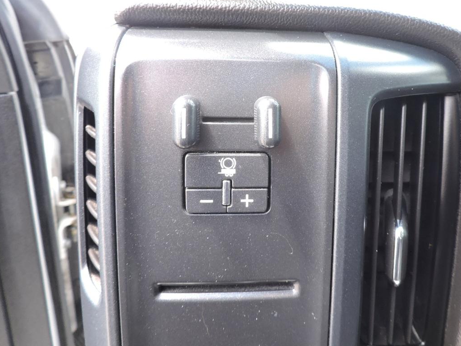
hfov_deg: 59.7
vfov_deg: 46.6
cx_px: 264
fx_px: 400
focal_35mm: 30
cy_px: 141
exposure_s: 1/30
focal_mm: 4.3
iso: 160
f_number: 3
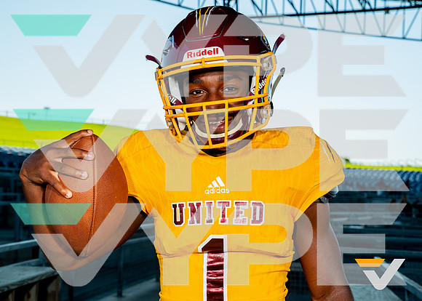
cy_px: 150
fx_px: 820
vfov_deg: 20.8
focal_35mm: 68
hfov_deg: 28.9
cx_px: 196
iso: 125
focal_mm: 65
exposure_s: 1/125
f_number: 9
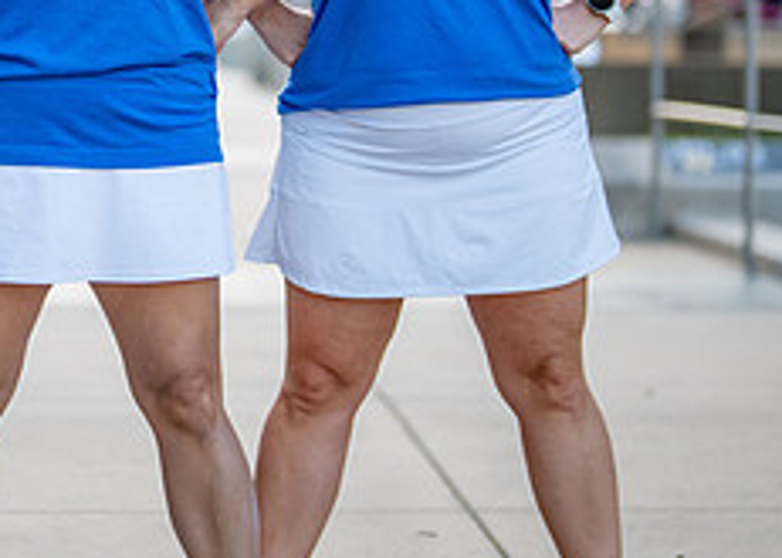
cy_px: 4
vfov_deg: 9.8
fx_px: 3220
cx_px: 90
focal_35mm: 145
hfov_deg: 13.7
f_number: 1.2
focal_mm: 50
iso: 640
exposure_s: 1/500
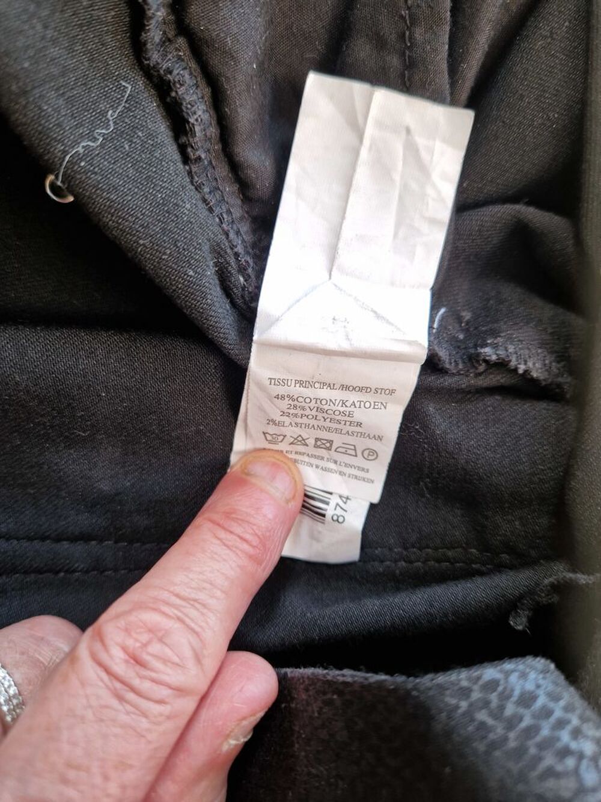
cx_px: 300
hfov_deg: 58.9
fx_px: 532
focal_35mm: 23
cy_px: 401
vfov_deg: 73.9
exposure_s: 1/100
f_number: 1.8
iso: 80
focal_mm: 5.4
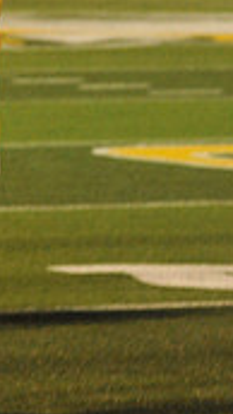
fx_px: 4637
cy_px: 173
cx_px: -406
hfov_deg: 2.8
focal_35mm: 423
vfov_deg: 5.1
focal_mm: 120
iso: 6400
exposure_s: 1/250
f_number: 5
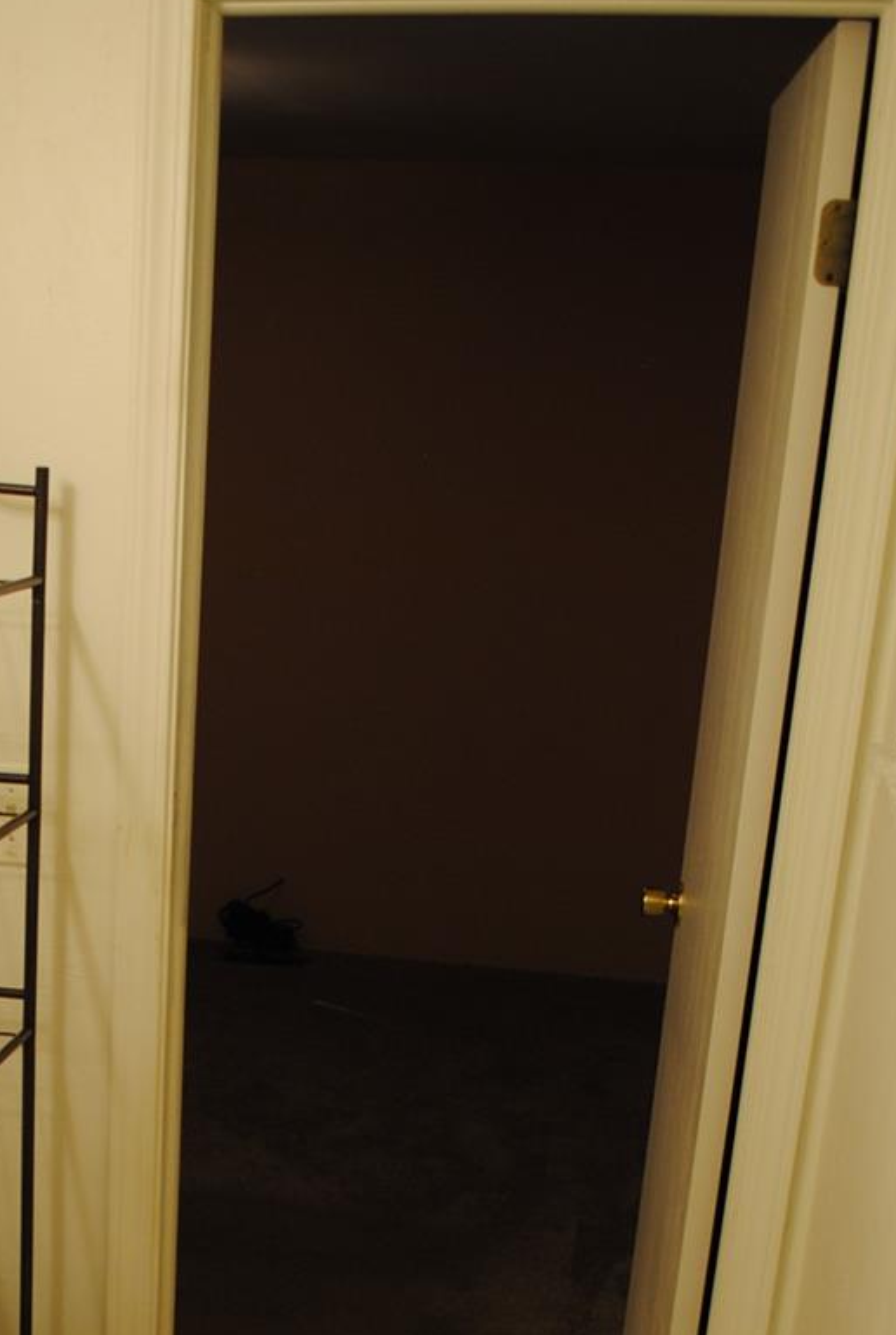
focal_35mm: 54
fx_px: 2005
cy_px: 1232
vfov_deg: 34.5
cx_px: 188
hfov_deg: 24.8
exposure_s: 1/50
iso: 200
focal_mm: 18
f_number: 3.5
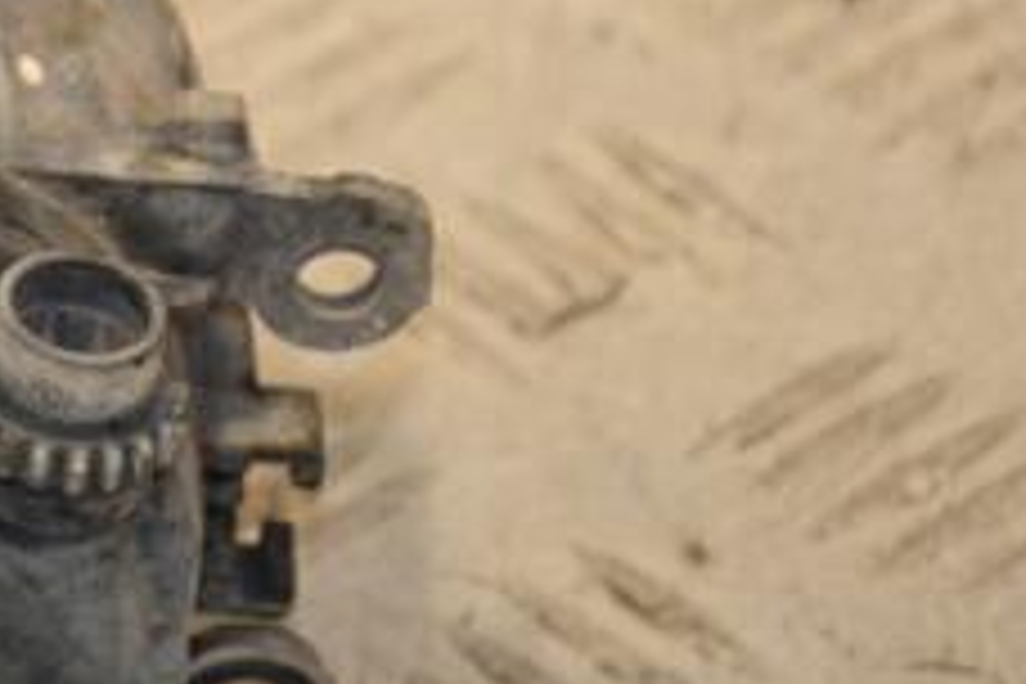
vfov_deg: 3.3
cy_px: 270
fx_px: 11836
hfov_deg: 5.0
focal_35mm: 415
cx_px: -99
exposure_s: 1/200
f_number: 6.3
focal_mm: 105
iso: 800
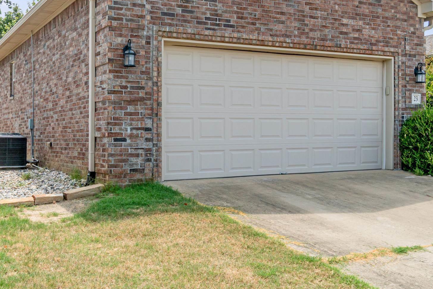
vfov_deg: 30.6
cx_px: 215
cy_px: 135
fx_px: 528
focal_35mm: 44
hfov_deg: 44.6
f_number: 9
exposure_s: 1/250
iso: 250
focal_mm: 17
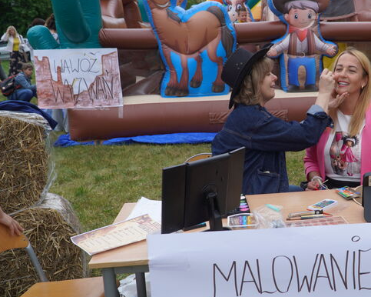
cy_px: 169
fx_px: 461
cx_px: 289
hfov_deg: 42.2
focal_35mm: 42
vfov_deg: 35.6
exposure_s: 1/640
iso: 100
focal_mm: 18
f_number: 4.5
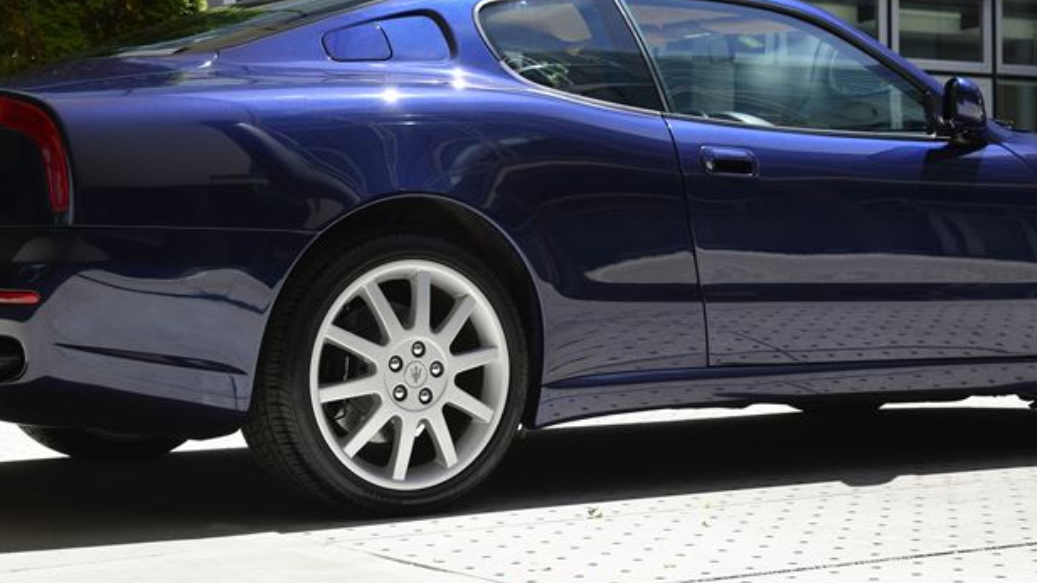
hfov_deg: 28.2
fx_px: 2062
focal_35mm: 75
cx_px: 582
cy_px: 165
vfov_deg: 16.0
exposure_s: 1/800
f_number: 6.3
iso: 360
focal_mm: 46
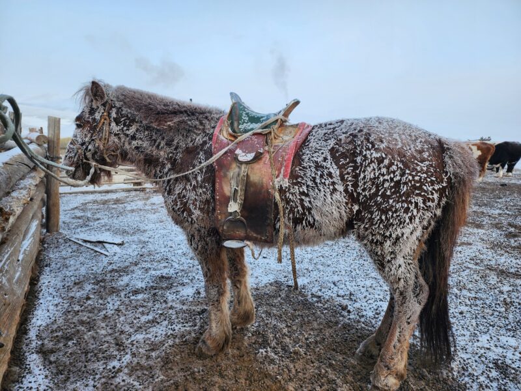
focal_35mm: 23
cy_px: 196
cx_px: 260
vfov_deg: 58.9
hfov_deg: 73.9
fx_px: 346
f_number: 1.8
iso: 12
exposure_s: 1/337
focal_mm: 6.4
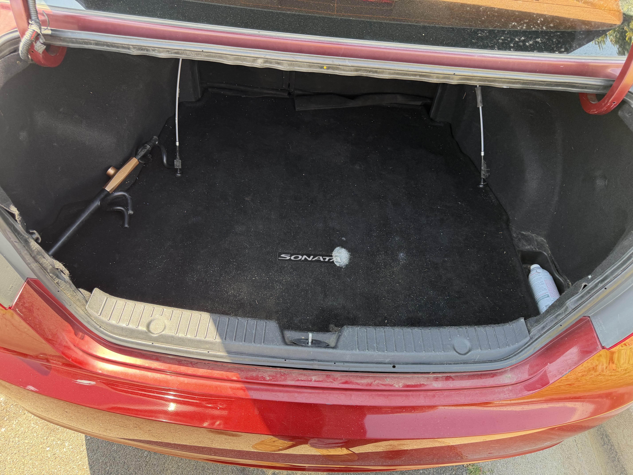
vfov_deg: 56.8
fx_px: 439
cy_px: 238
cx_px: 316
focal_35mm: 24
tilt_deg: -49.3
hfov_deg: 71.6
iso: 100
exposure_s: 1/193
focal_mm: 6.76
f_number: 1.78
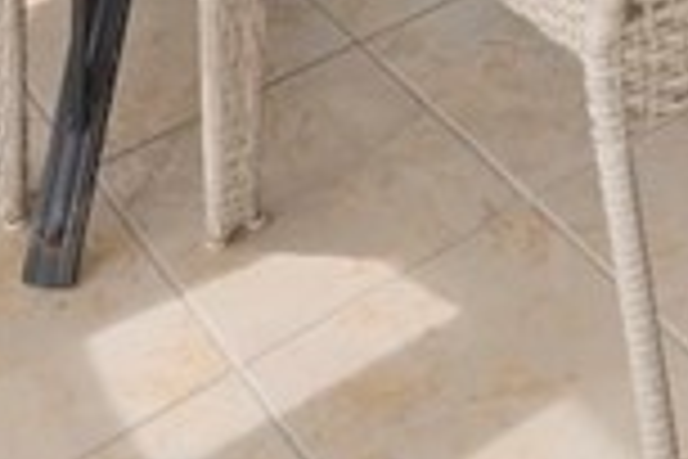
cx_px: 614
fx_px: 1758
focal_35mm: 92
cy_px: -1112
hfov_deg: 21.7
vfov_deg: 9.5
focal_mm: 13
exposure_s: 1/10
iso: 160
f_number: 11
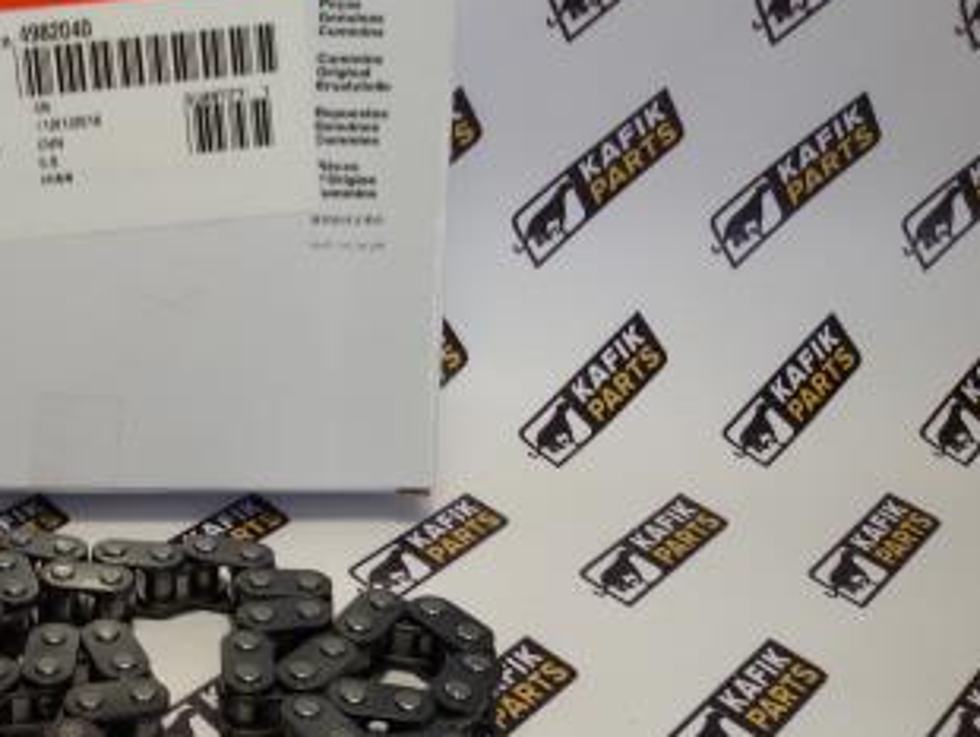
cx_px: 136
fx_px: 1530
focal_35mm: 54
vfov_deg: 27.0
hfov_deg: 34.0
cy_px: 454
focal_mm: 2.93
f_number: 2.4
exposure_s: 1/33
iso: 40
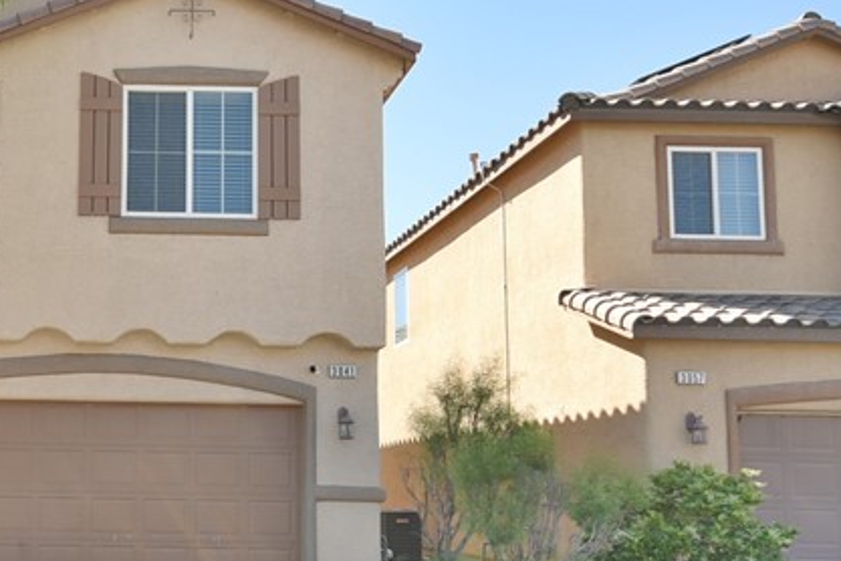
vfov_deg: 33.8
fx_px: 911
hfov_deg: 45.4
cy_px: 391
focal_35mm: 39
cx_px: 99
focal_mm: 10
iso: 400
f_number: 6.3
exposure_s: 1/250
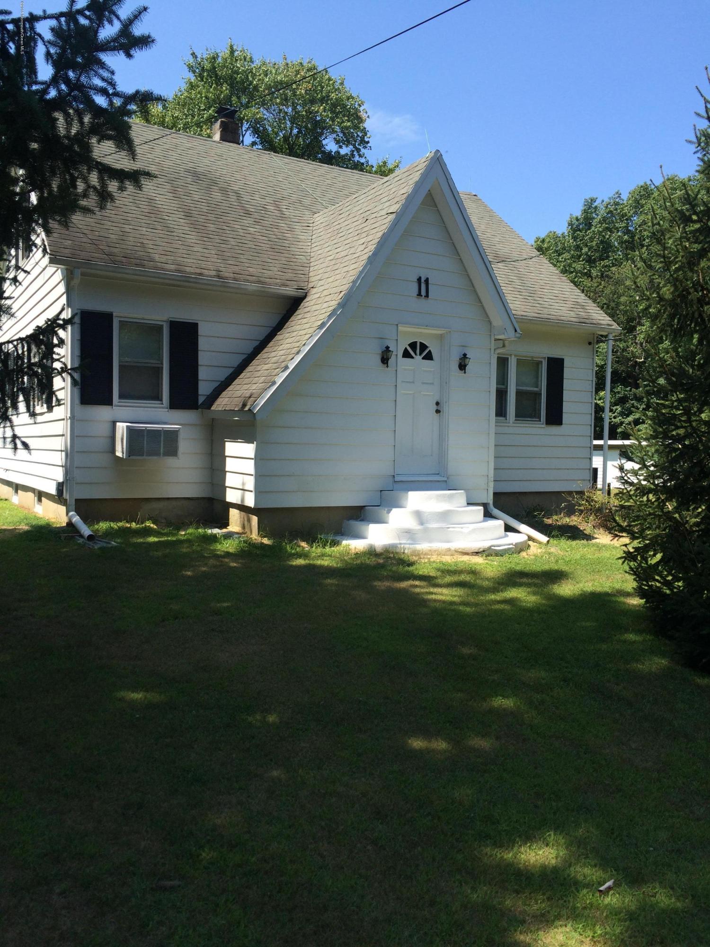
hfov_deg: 48.2
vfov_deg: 61.7
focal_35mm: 29
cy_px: 474
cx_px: 355
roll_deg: +0.3
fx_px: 793
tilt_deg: -1.1
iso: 32
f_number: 2.2
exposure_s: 1/1140
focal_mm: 4.15
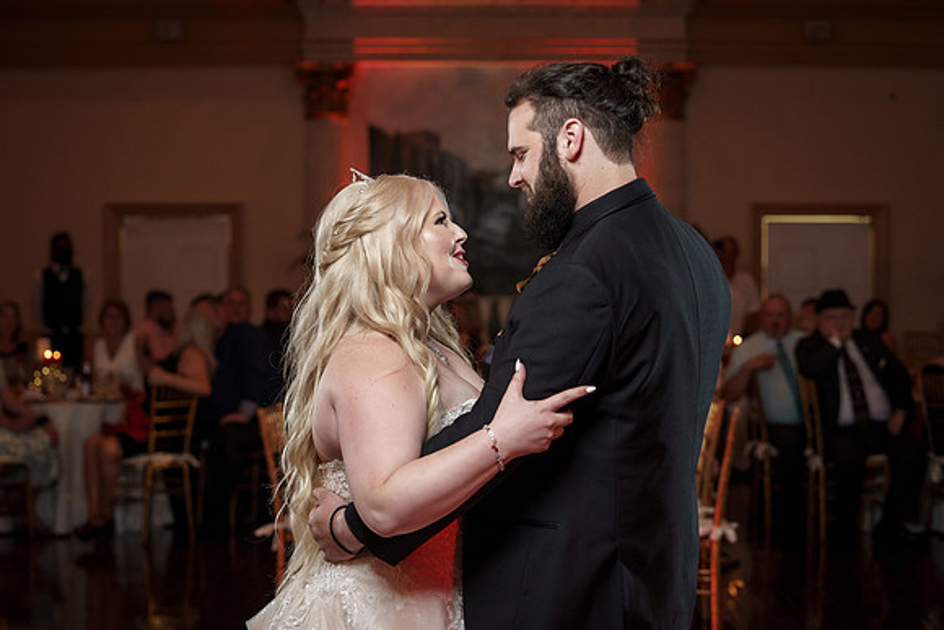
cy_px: 315
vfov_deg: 18.7
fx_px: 1909
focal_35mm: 73
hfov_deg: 27.8
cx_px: 483
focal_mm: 70
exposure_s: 1/200
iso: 2000
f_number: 4
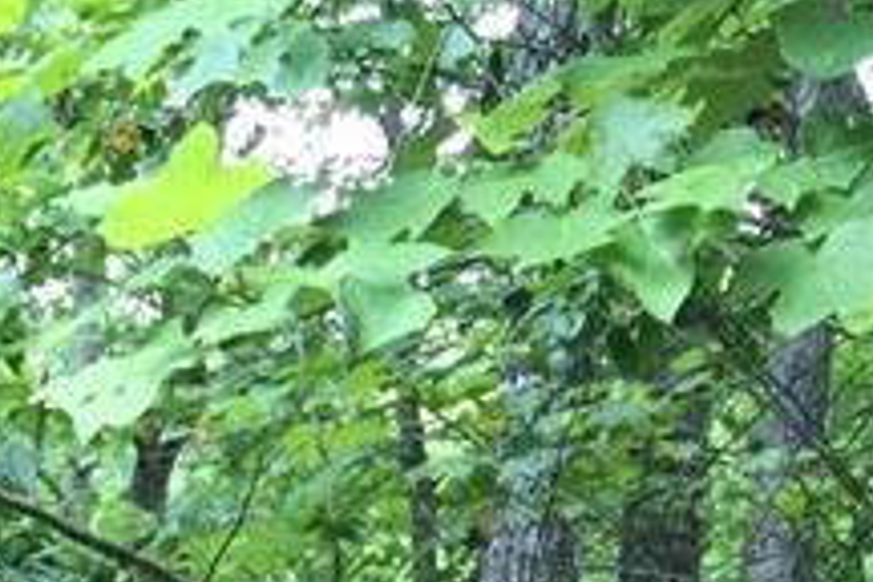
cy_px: 1447
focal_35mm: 107
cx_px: -283
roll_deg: -1.3
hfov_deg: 17.8
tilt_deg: -15.3
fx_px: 2595
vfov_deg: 10.7
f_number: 2.2
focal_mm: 4.15
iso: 32
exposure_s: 1/40
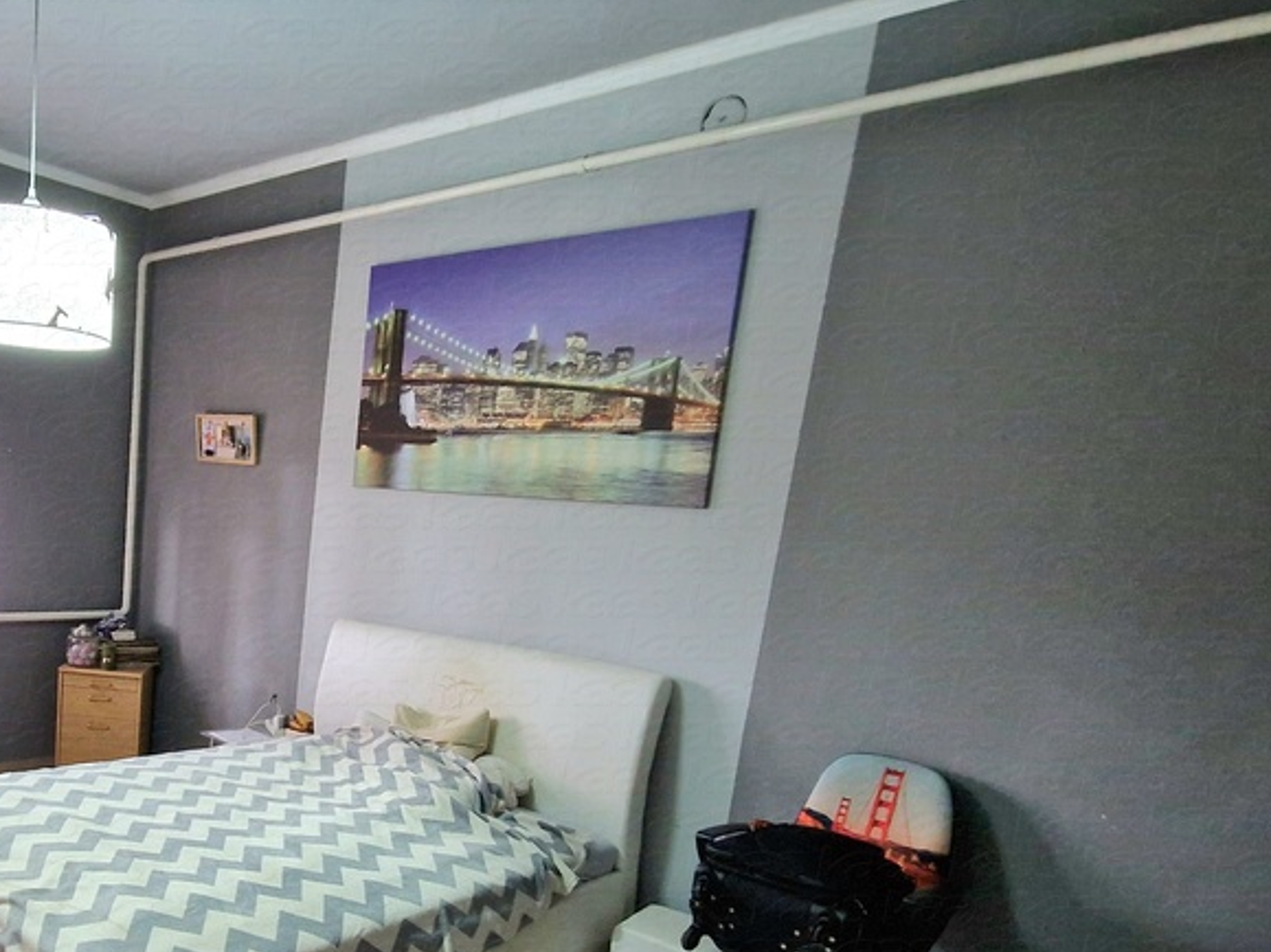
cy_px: 689
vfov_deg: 56.6
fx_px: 844
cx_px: 250
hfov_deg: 66.9
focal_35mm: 23
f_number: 2.2
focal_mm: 2.2
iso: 500
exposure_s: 1/33
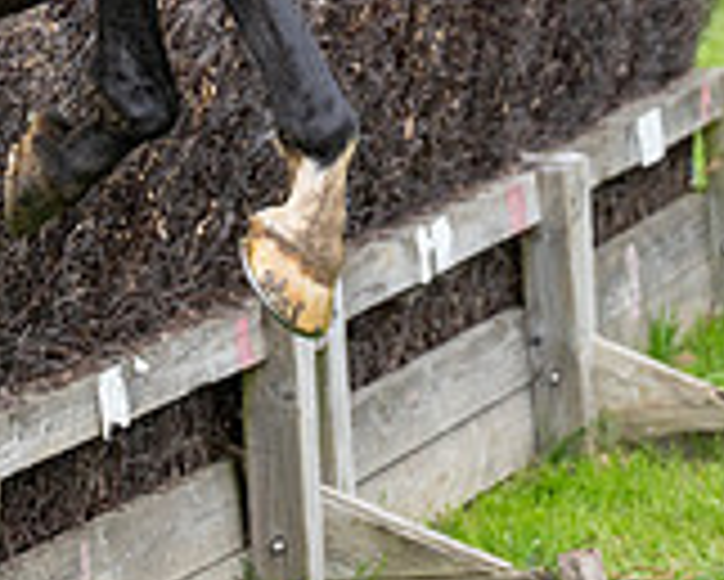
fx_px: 5918
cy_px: -252
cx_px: -395
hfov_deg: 6.9
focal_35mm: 276
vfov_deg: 5.6
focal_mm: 70
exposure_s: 1/2500
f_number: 2.8
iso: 400
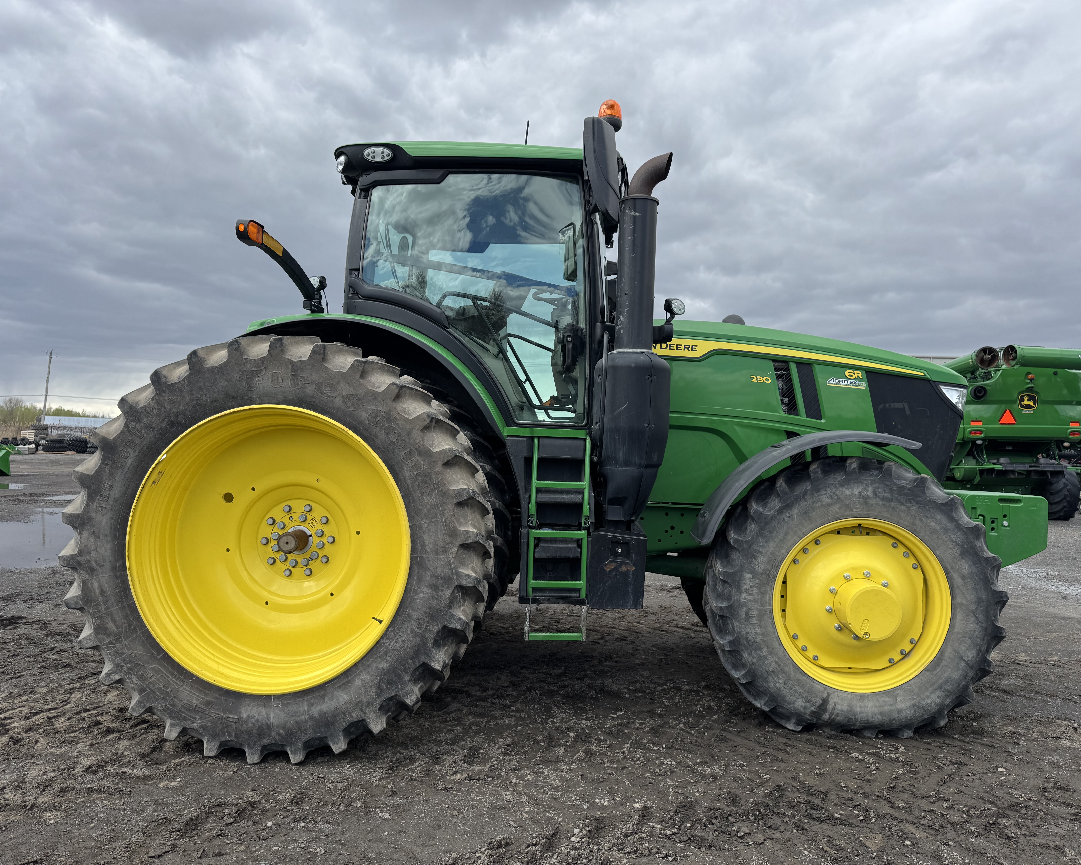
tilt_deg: +1.0
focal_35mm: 25
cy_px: 432
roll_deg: -0.9
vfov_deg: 56.8
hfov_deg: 68.1
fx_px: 800
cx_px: 555
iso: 80
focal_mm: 6.76
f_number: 1.78
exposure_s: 1/2174
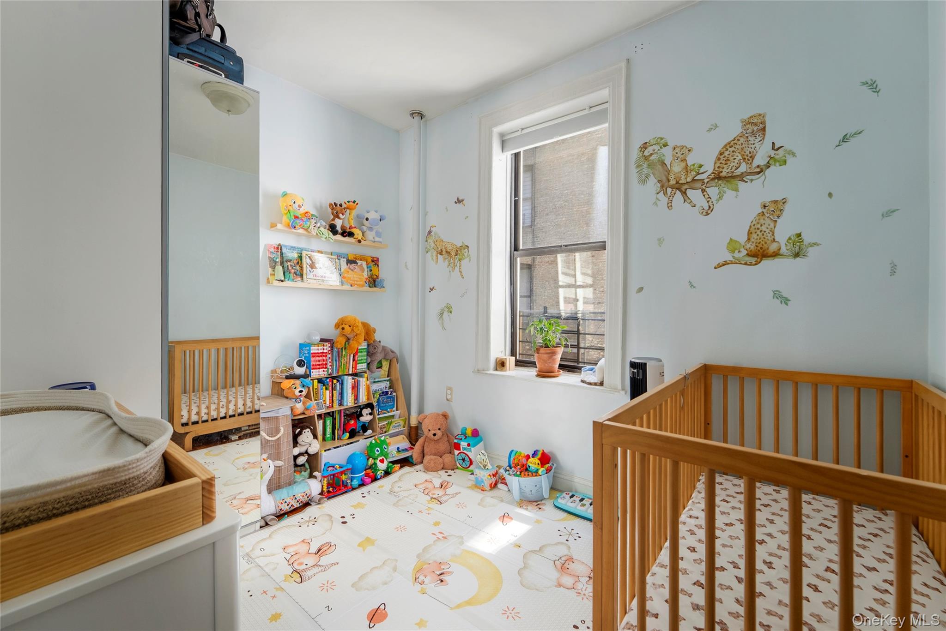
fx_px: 368
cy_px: 316
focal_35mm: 14
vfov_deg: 81.3
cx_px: 473
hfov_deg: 104.2
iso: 200
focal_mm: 14
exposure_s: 1/2.5
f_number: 9
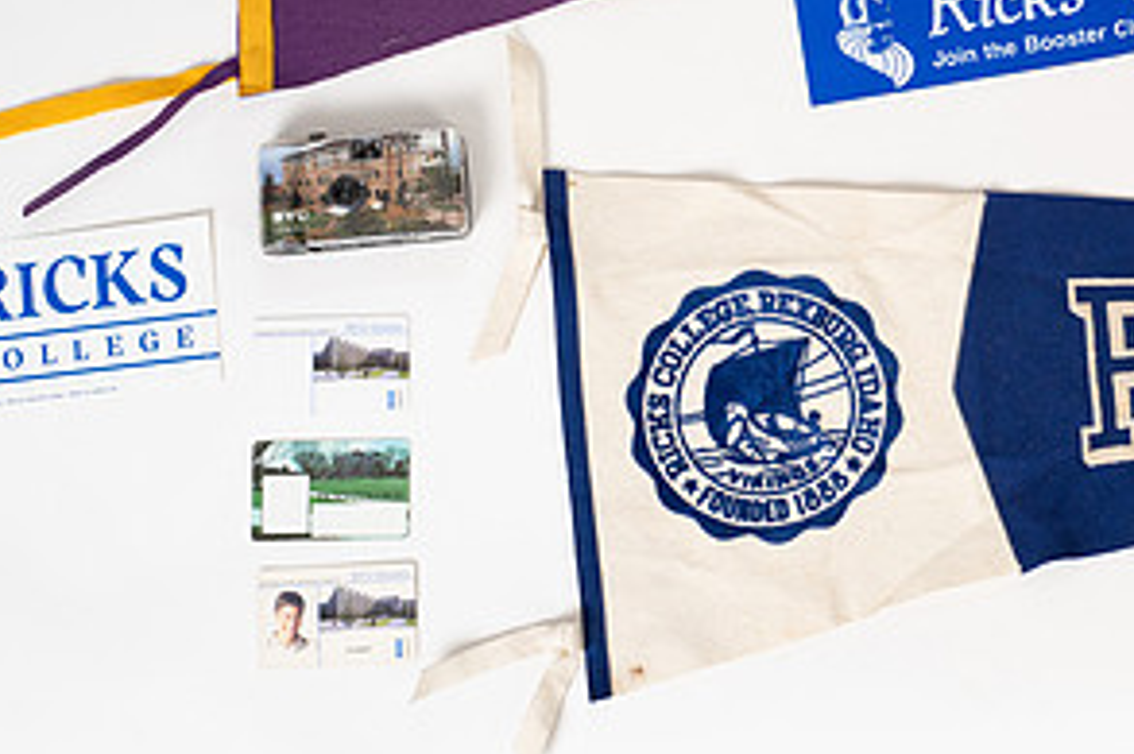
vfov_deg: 13.7
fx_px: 3117
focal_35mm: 99
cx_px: 968
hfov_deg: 20.3
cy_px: 56
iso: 200
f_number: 6.3
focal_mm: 50
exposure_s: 1/125
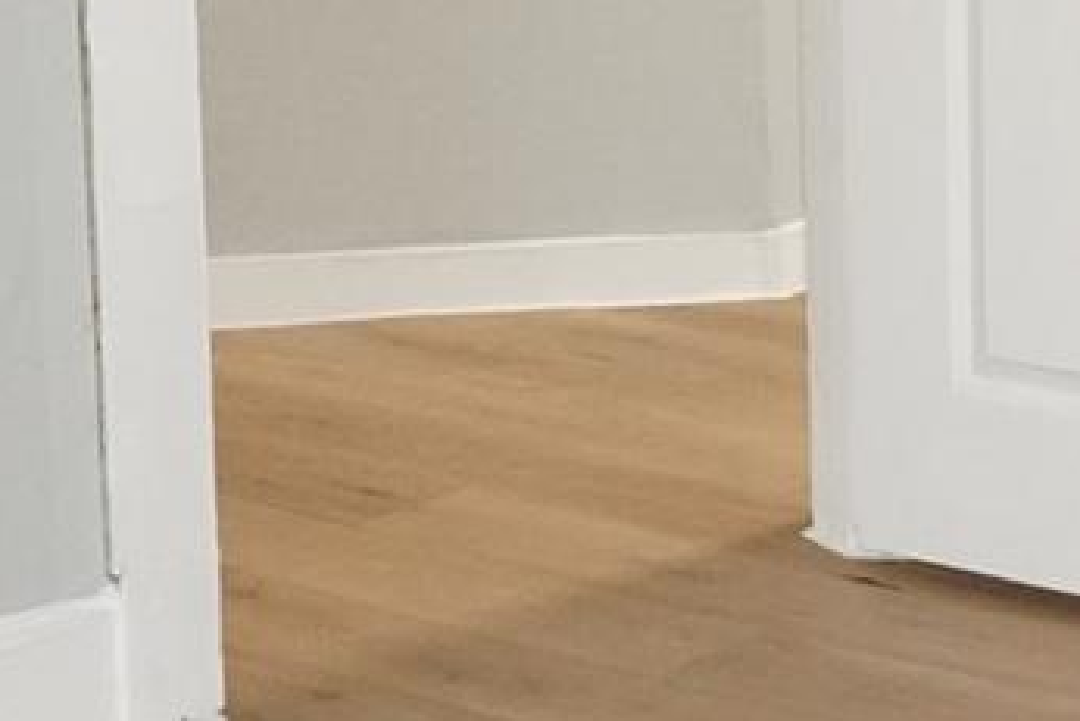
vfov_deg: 9.6
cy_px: 58
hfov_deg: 14.4
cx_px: 868
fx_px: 4262
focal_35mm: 142
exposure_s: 1/160
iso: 3200
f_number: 3.5
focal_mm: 16
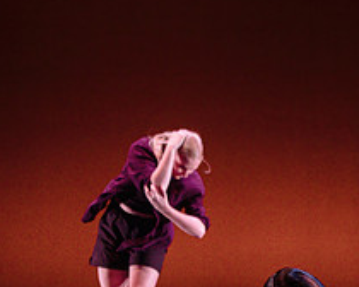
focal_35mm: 87
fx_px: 924
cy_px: 330
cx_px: 268
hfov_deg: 21.8
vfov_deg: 17.0
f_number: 2.8
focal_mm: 29
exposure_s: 1/250
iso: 2500
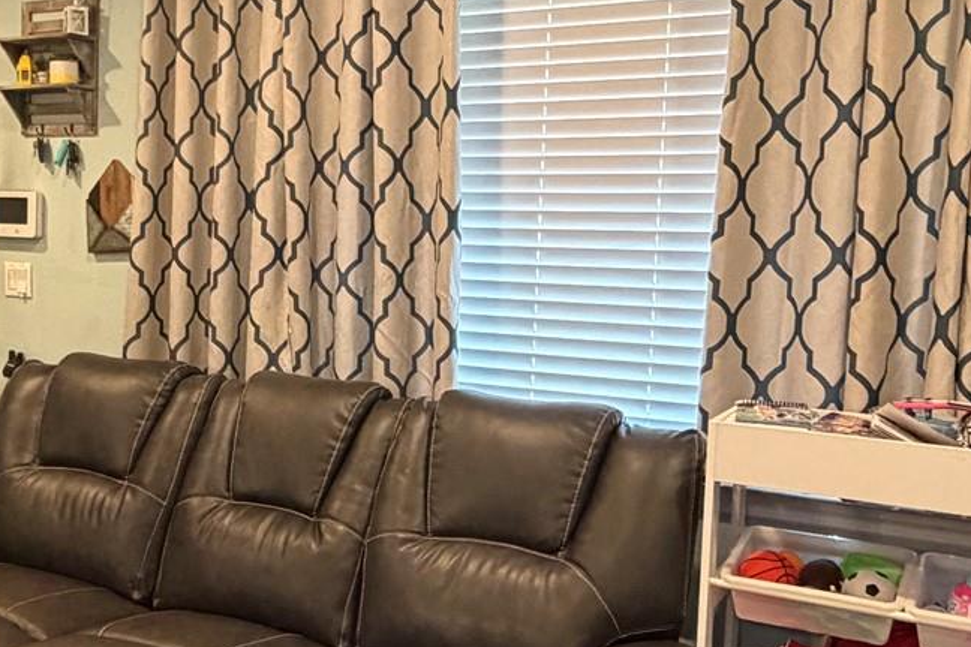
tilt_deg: -5.7
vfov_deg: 29.2
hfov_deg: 41.5
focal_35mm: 46
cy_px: 319
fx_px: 1241
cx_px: 247
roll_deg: -1.2
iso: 500
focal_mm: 2.22
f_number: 2.2
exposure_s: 1/60
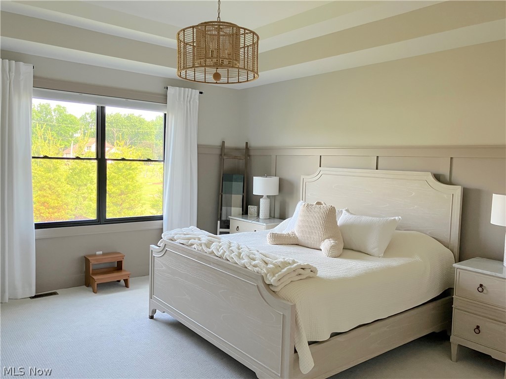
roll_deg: -2.3
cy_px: 190
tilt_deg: -3.0
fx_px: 409
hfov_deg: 63.4
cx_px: 253
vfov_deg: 49.7
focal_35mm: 28
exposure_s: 1/60
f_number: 1.8
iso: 100
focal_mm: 3.99
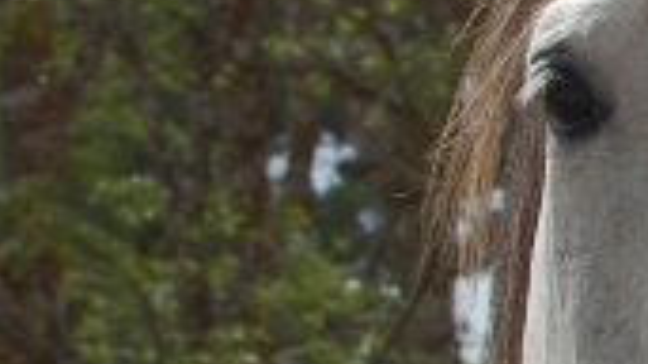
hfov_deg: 5.1
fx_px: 6973
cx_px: 1597
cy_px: 174
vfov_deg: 3.0
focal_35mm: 406
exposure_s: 1/400
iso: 200
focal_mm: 42
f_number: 10
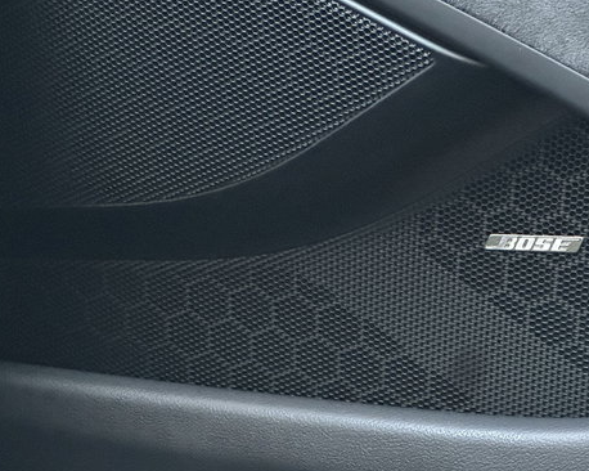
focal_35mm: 126
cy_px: 264
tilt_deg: -19.6
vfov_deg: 12.2
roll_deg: -0.1
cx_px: 258
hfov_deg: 15.3
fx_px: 2196
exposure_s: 1/22
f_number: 2.8
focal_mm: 9
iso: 2000
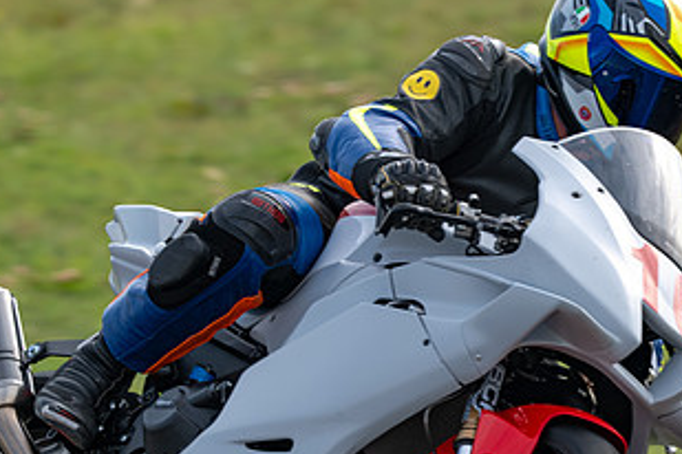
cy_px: 343
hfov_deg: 2.2
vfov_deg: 1.5
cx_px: 415
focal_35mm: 939
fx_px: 17787
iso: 360
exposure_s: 1/400
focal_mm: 500
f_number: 10
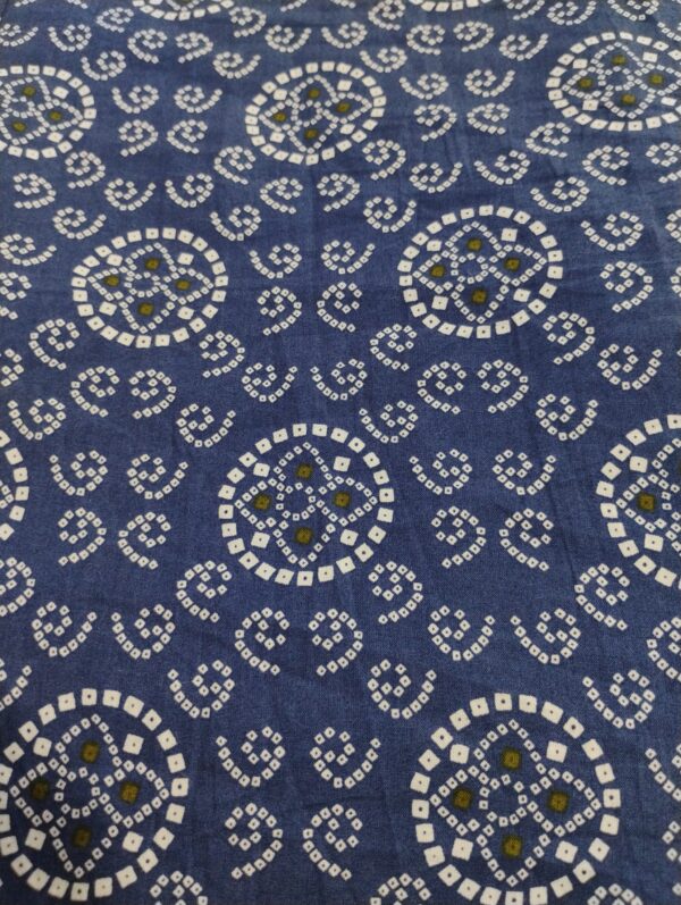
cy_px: 452
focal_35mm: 28
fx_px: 733
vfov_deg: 63.4
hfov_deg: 49.9
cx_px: 340
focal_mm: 4.26
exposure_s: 1/50
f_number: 1.8
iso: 872
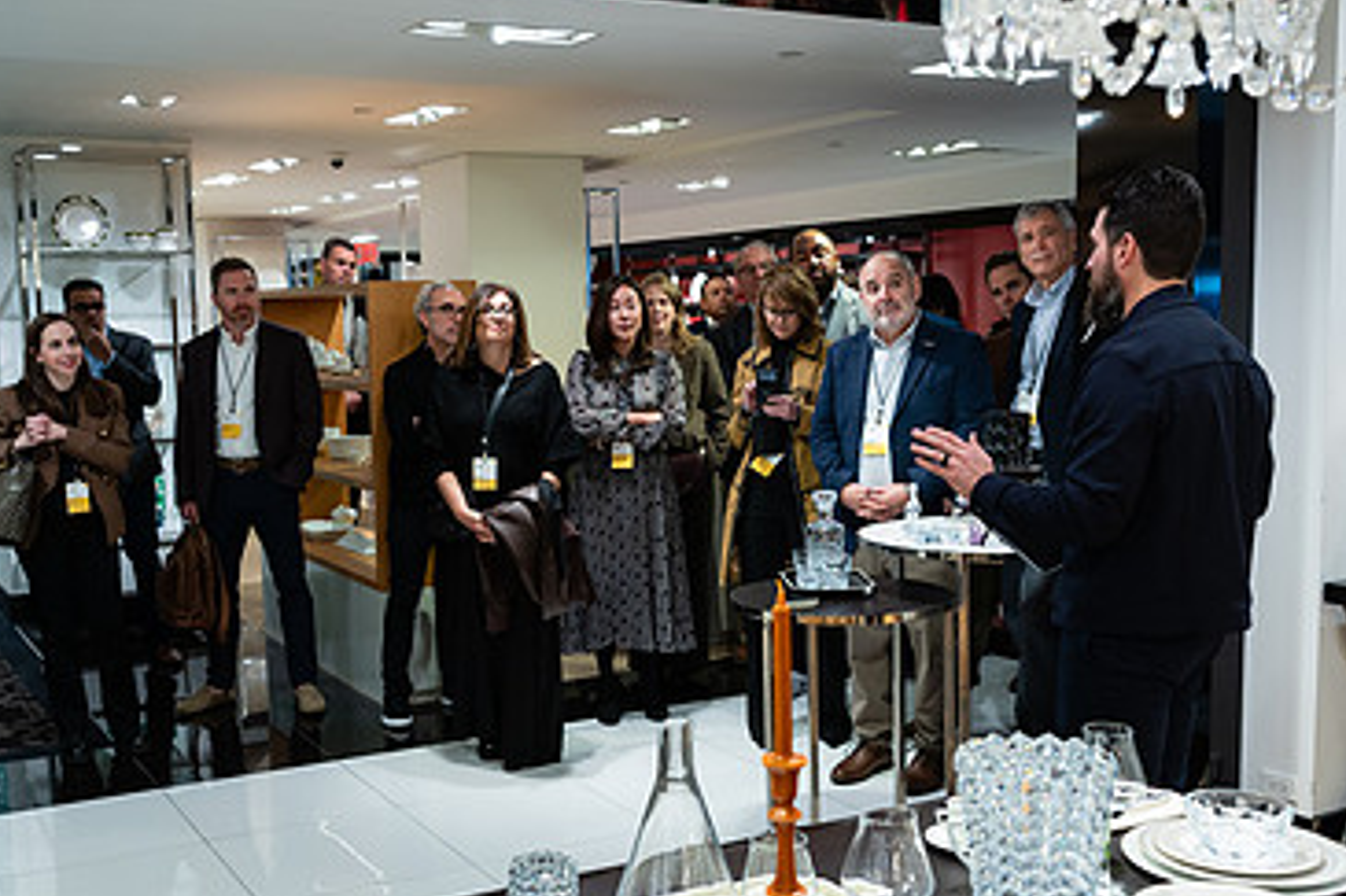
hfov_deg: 47.4
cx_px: 645
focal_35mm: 41
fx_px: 1532
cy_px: 495
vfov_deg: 32.6
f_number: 3.2
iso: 640
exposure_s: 1/160
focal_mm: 24
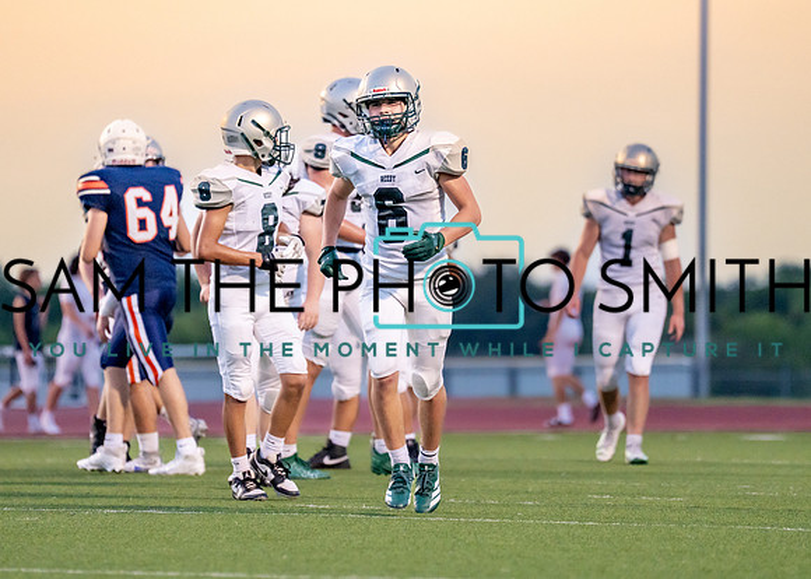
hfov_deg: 7.2
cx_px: 436
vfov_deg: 5.2
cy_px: 222
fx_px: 6407
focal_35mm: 278
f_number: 2.8
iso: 1600
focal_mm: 200
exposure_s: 1/1000
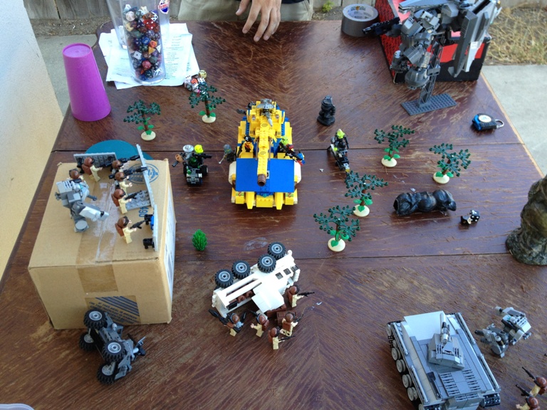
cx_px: 274
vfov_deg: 40.7
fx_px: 553
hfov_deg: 52.6
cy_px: 205
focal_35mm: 35
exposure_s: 1/120
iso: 100
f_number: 2.4
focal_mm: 4.28
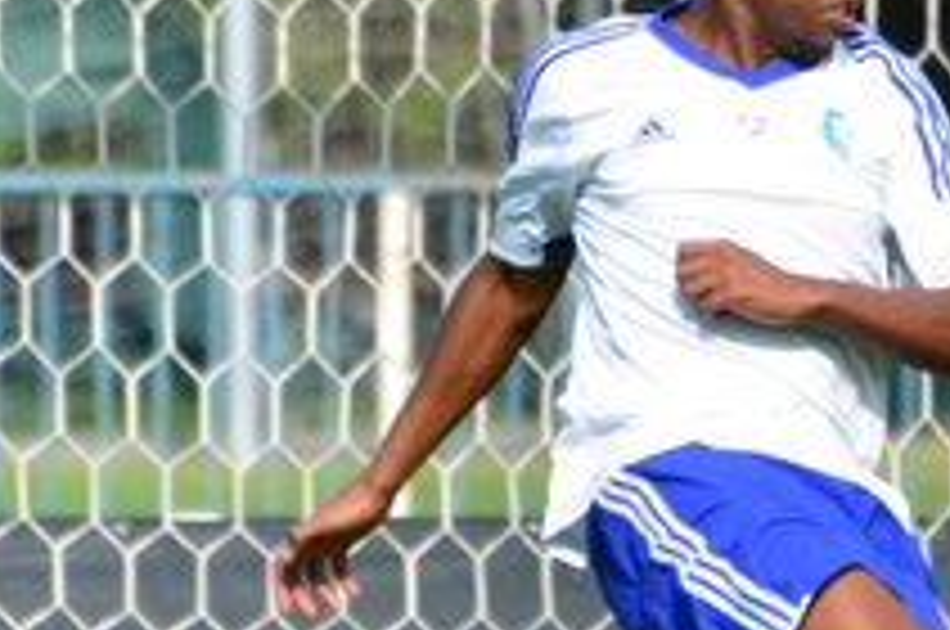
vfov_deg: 0.7
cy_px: -27
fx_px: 50510
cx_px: 1265
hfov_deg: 1.1
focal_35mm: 1917
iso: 250
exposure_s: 1/800
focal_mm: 300
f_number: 6.3
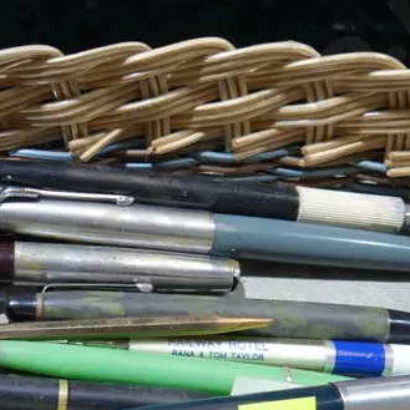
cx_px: -21
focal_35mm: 77
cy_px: 342
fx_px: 1032
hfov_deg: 21.5
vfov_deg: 22.1
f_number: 4
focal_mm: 14
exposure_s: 1/60
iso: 400
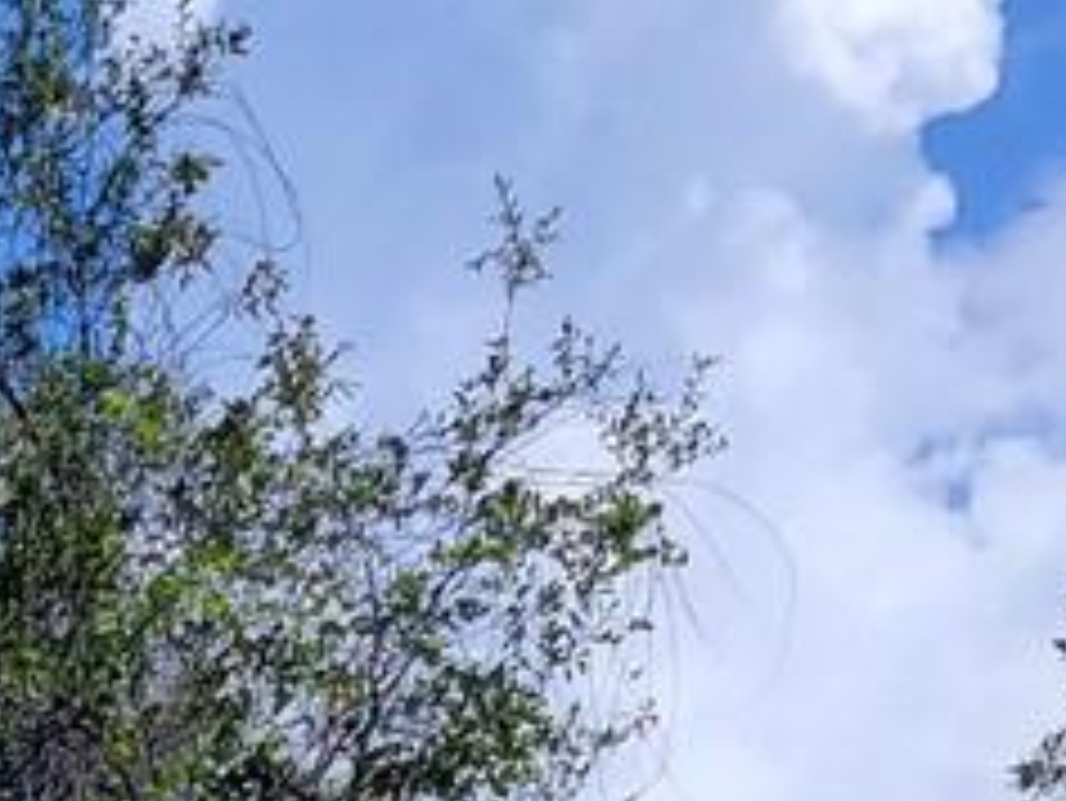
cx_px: -1426
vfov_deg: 7.8
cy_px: 2547
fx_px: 4991
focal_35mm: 162
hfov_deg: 10.6
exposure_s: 1/593
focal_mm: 6.7
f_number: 1.8
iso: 16
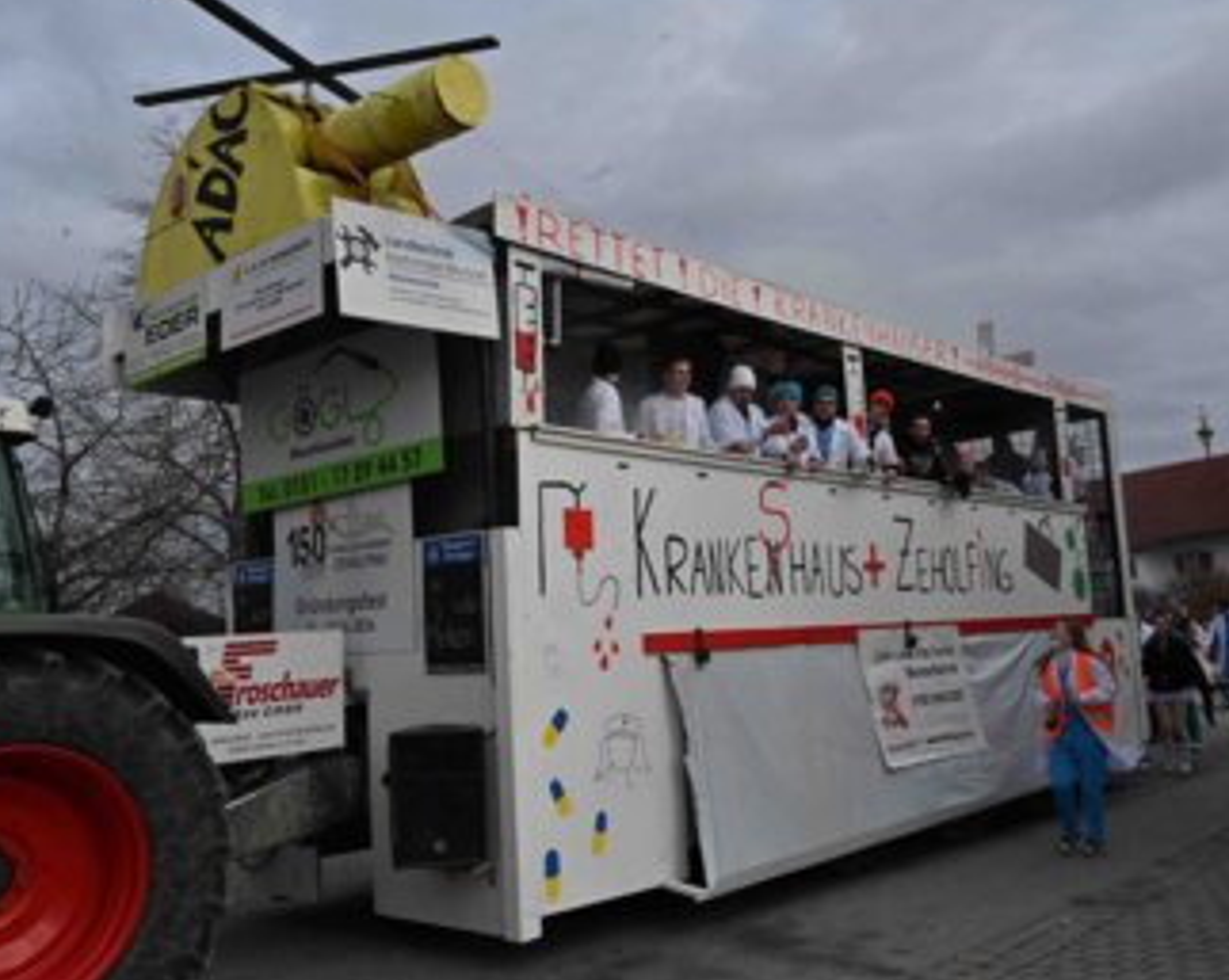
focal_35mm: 35
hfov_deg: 51.5
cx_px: 653
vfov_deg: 42.2
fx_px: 1272
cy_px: 480
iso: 2500
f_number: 18
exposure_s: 1/1250
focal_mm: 30
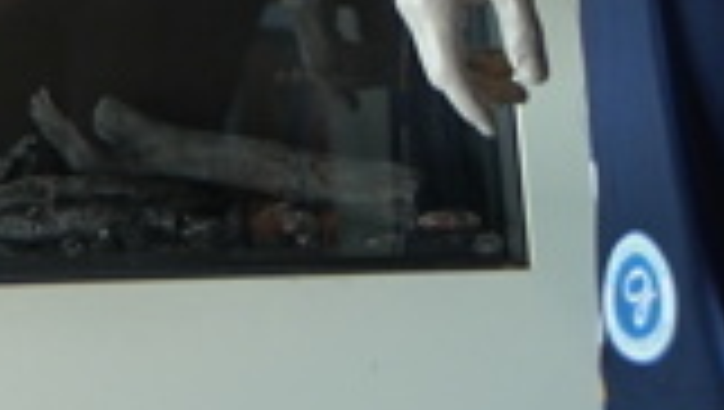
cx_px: -803
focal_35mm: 215
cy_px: -568
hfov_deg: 9.3
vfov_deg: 5.5
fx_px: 4132
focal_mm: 35
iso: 640
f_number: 3.2
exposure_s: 1/40
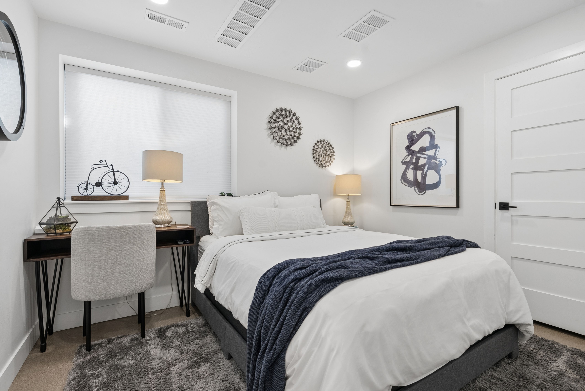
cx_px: 292
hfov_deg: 93.2
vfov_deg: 70.5
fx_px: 276
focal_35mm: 17
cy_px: 196
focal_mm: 17
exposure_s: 1/40
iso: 320
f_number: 8
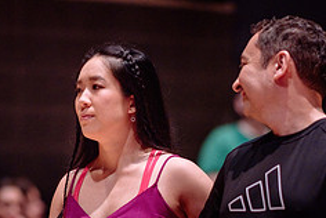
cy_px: 190
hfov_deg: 8.0
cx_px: 108
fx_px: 2339
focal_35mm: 258
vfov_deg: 5.3
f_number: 1.4
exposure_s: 1/250
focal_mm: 105
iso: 2000
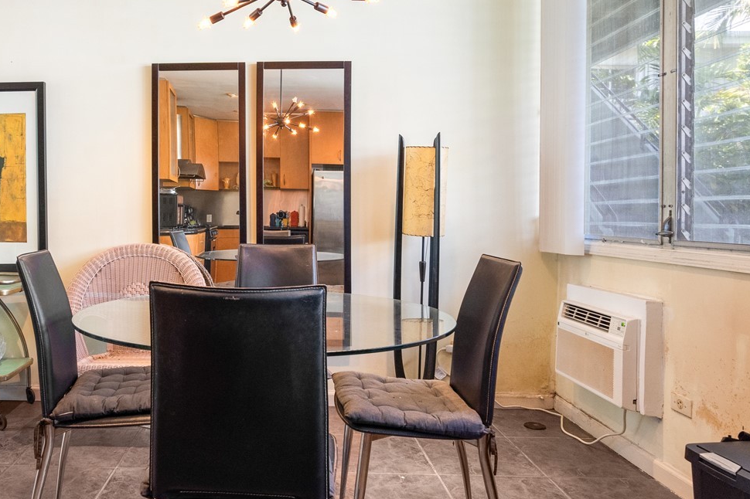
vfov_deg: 46.2
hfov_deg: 64.1
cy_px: 208
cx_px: 262
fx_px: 583
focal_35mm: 28
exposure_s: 1/30
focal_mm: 16
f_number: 9
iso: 3200
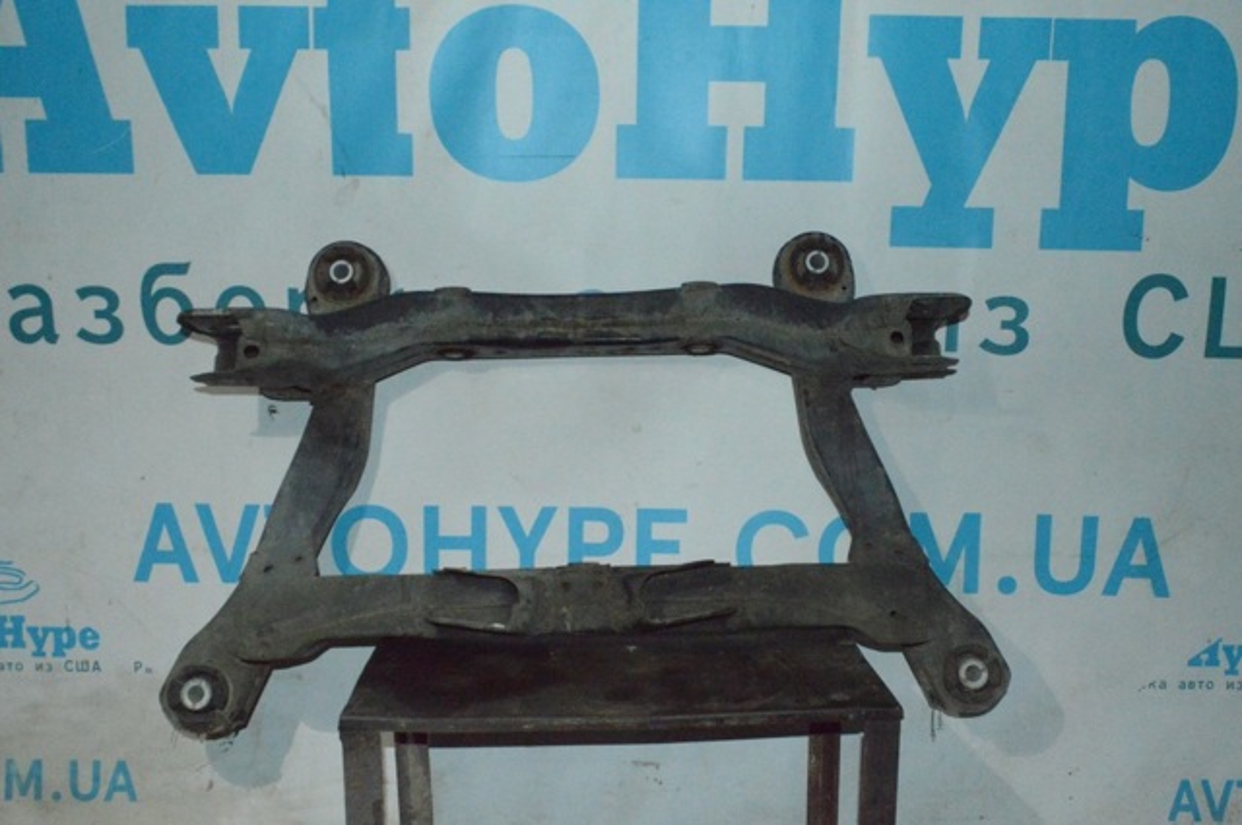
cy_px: 412
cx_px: 621
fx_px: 1137
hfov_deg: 57.3
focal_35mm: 33
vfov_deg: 39.9
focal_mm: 22
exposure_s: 1/200
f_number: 16
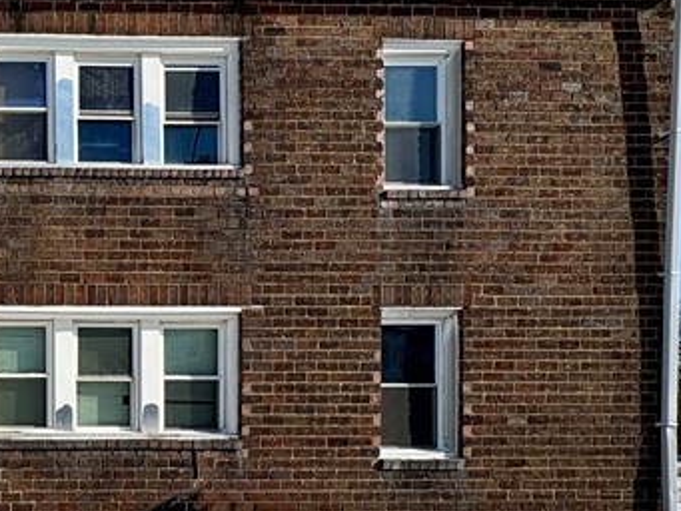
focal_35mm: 42
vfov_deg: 33.3
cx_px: -206
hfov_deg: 33.0
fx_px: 827
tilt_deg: +1.5
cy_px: 415
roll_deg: +0.1
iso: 50
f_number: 2.2
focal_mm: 2.22
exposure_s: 1/2342
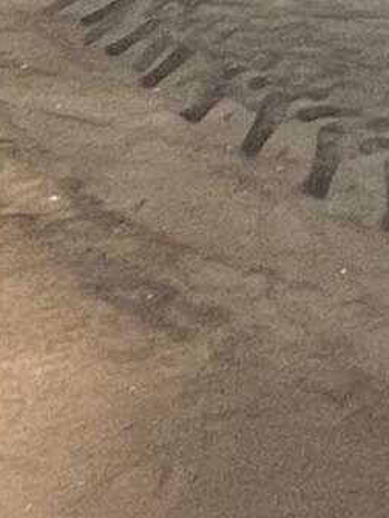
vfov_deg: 14.0
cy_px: -560
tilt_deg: -1.3
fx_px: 1738
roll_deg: -0.6
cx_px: 546
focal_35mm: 116
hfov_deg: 12.3
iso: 200
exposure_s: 1/99
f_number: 1.8
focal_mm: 1.57
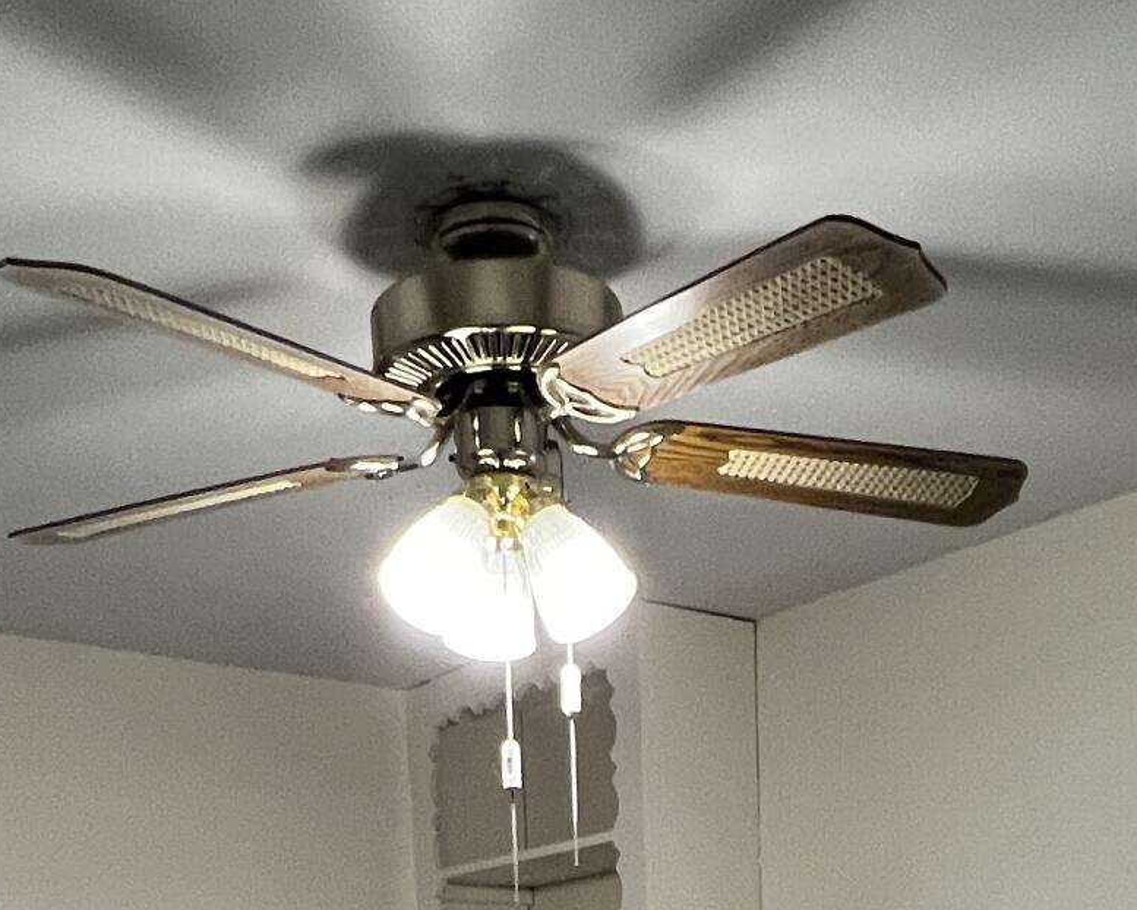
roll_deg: +2.8
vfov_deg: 23.8
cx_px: 607
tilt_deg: -9.5
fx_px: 1649
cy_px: 1399
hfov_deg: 38.0
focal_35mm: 49
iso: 160
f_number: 1.8
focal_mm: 1.57
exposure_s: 1/120
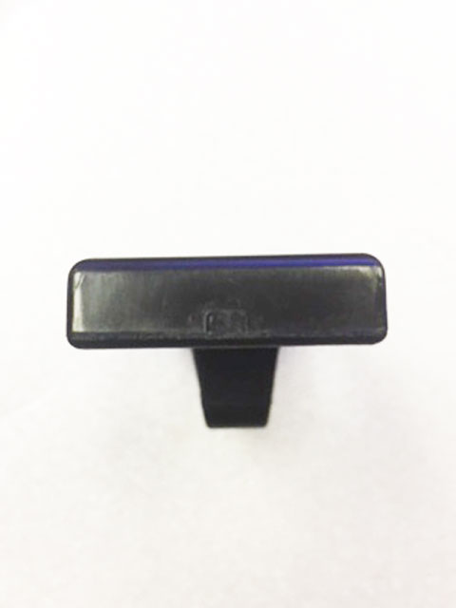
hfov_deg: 48.2
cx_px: 228
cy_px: 304
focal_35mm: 29
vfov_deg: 61.7
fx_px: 509
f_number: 2.2
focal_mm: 4.15
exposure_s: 1/30
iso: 80
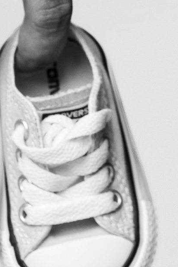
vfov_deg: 6.4
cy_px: -201
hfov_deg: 4.4
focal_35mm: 314
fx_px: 2331
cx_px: 246
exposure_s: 1/100
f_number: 3.5
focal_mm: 50
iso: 100
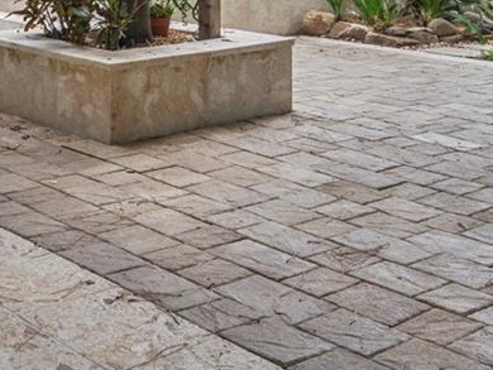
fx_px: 897
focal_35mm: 63
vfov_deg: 21.4
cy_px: -93
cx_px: -48
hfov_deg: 28.0
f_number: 16
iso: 320
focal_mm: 16
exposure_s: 1/20
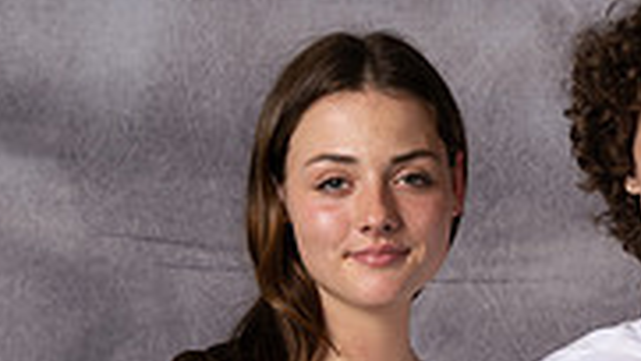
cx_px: 685
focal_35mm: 207
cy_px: 538
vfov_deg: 5.8
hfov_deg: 10.3
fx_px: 3520
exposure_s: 1/320
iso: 50
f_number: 4.5
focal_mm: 53
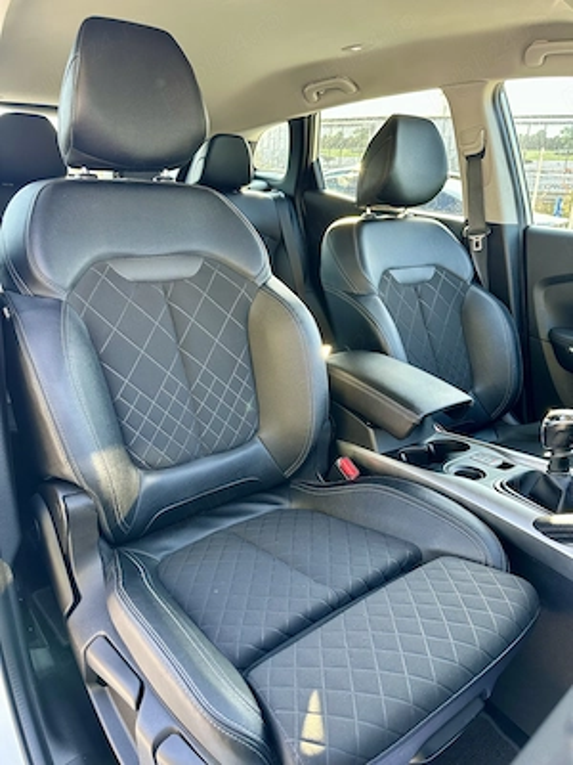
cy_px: 382
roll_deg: -3.3
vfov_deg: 71.6
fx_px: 530
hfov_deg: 56.8
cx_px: 286
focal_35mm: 24
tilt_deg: -18.7
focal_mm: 6.86
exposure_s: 1/121
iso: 200
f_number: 1.78
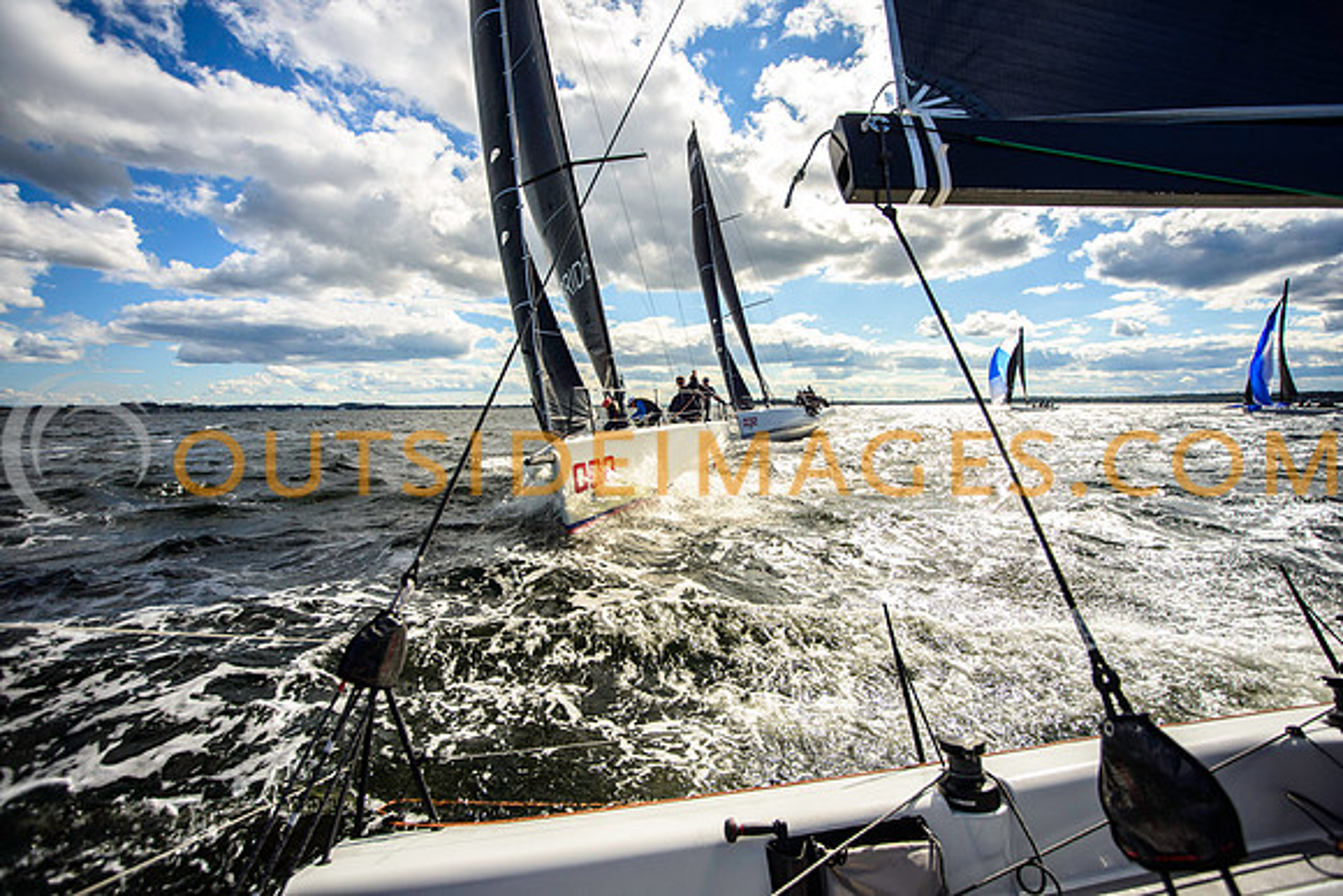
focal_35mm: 15
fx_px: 560
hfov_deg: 100.4
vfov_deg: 77.4
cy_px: 448
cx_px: 672
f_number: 6.3
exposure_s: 1/3200
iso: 400
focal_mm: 15
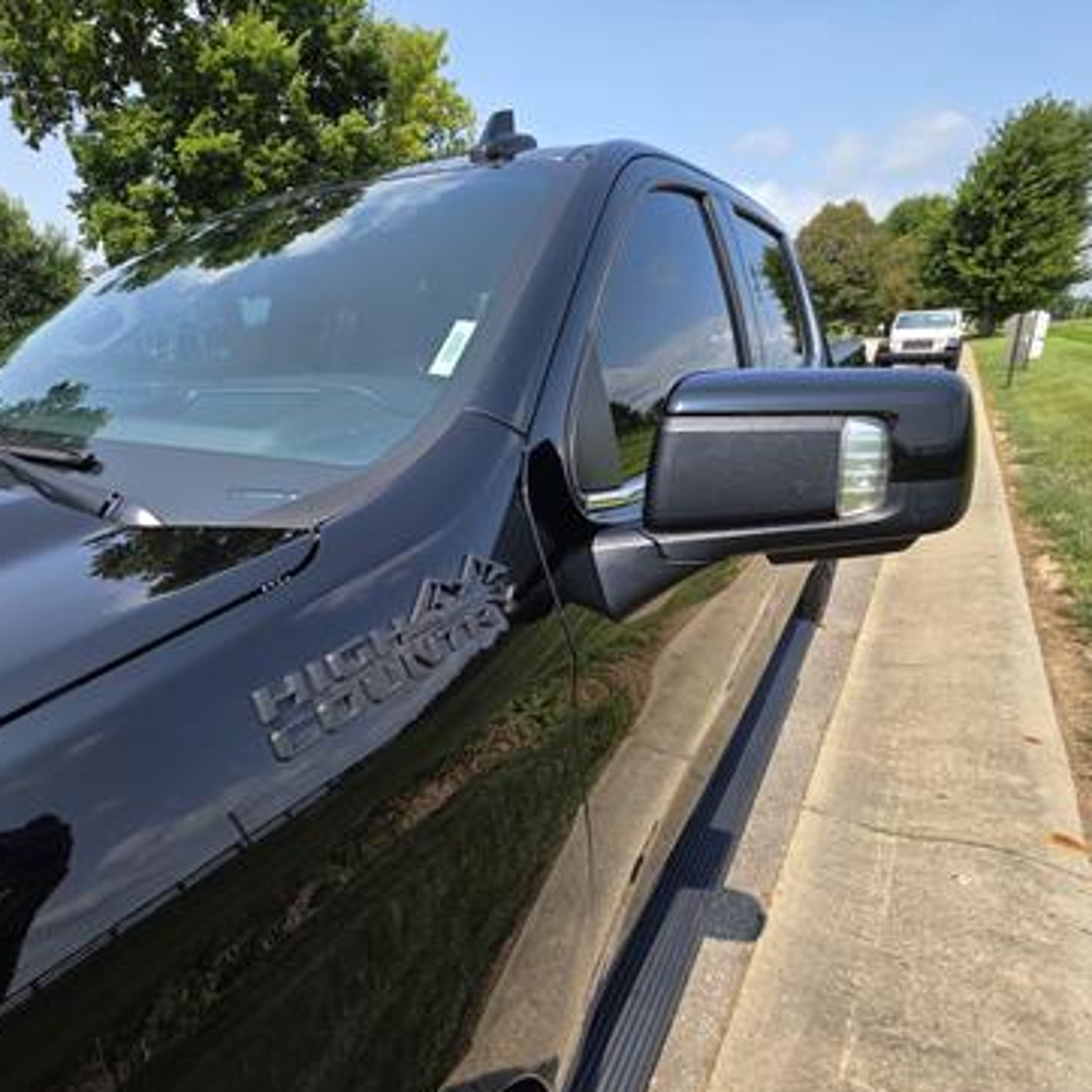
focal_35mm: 16
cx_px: 404
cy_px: 546
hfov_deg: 85.6
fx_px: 571
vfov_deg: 87.4
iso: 40
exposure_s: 1/1208
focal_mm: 2.2
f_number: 1.9
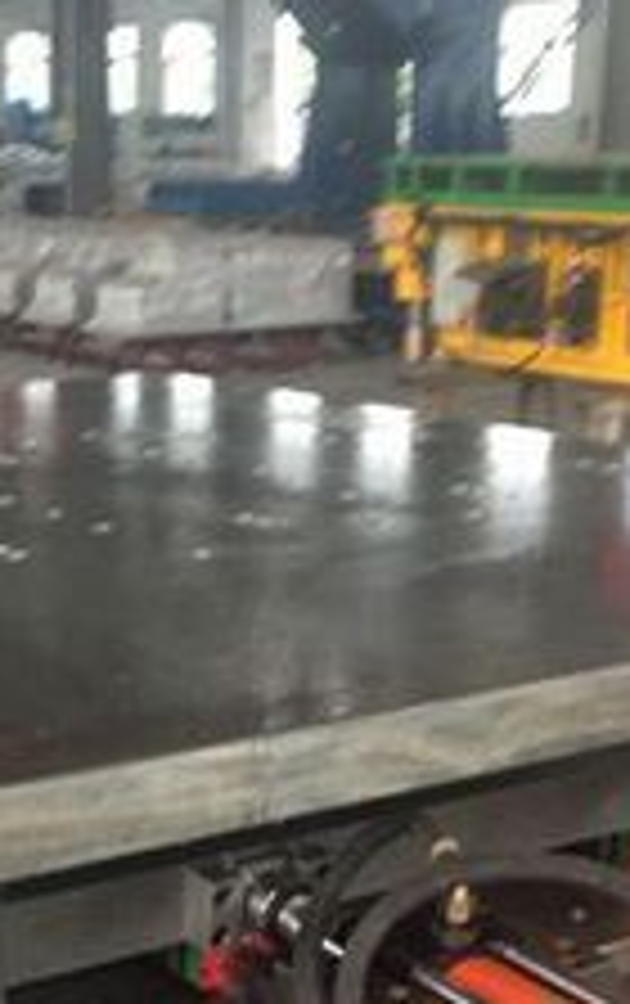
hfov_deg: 15.7
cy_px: 840
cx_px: 117
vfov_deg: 24.4
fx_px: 2273
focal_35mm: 83
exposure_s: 1/20
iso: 100
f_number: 2.4
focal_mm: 4.28
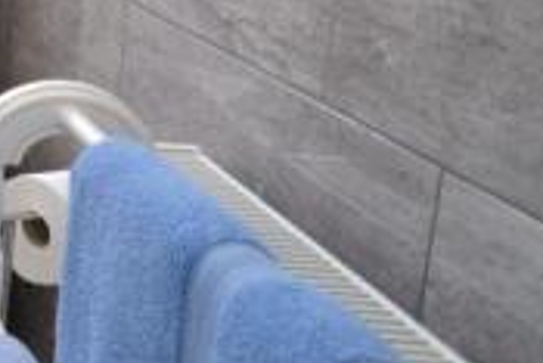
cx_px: -455
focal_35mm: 56
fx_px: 845
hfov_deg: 21.5
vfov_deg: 22.4
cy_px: -70
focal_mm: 10
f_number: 4
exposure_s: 1/60
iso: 400
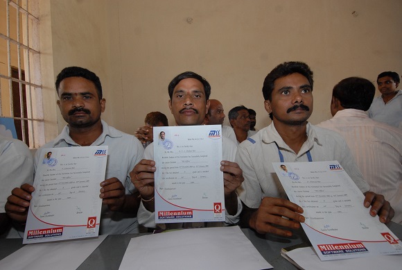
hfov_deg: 89.9
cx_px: 201
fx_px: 201
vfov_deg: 67.6
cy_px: 135
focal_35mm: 18
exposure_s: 1/60
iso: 500
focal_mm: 12
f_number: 6.3
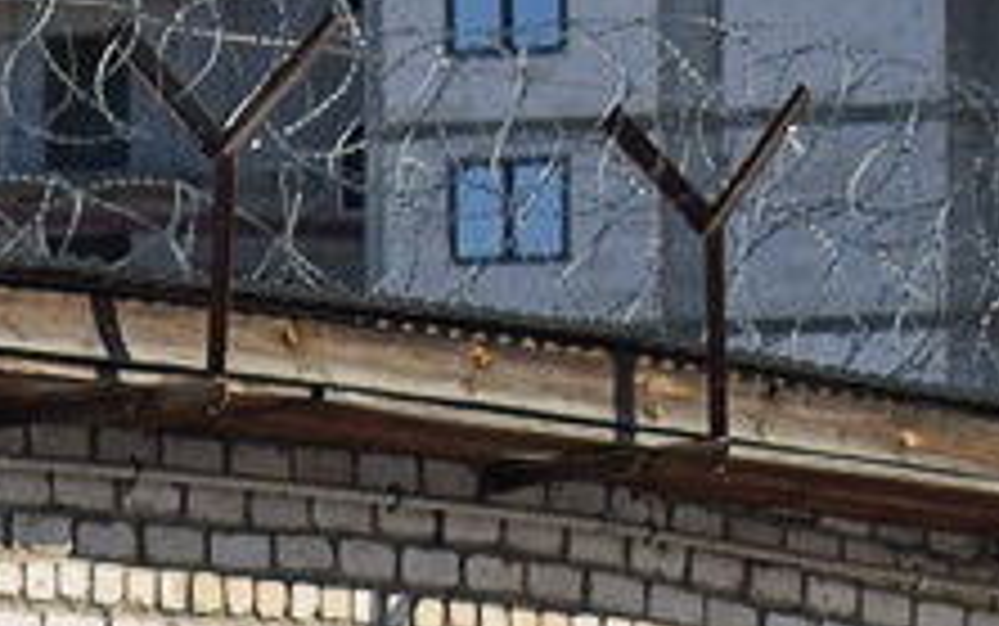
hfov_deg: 5.2
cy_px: 1383
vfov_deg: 3.3
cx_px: -1238
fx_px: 10787
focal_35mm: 396
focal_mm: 48
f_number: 5.3
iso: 100
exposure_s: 1/800
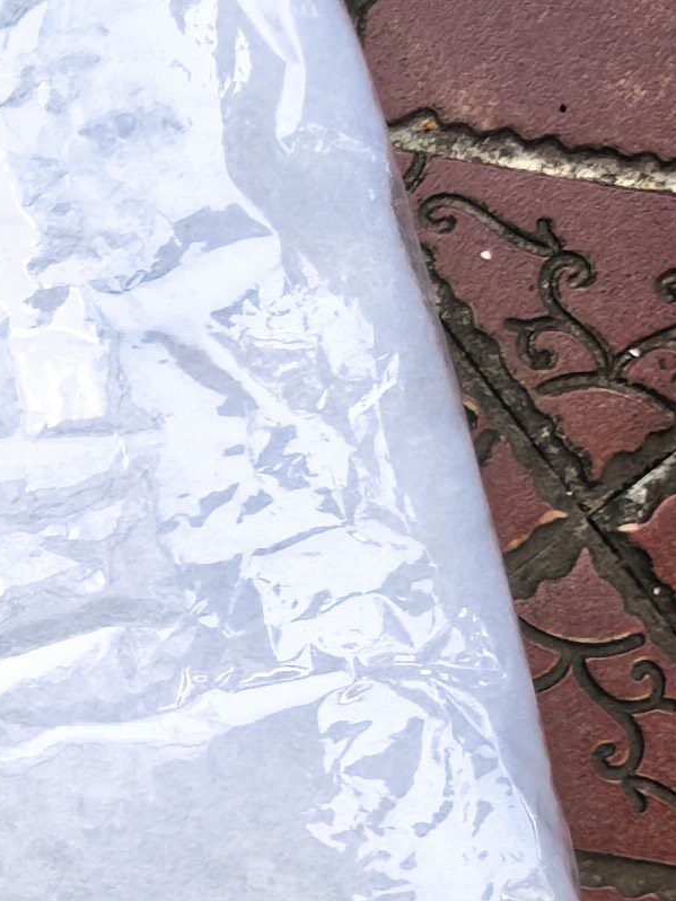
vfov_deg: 16.0
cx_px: -801
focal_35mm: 123
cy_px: 433
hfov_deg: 10.7
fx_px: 3204
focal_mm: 6.98
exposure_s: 1/1190
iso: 160
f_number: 2
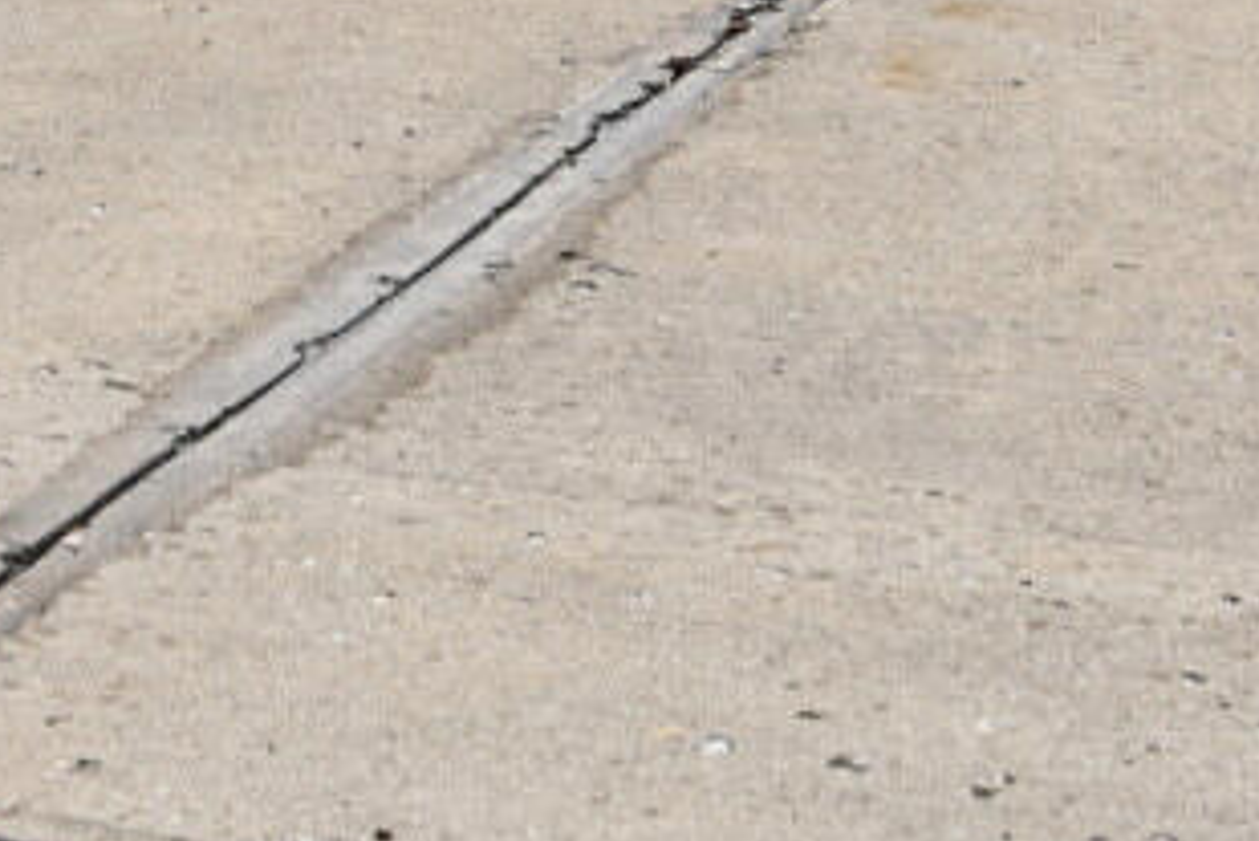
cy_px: -979
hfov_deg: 14.1
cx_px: 292
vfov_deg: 8.8
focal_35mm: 145
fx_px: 5073
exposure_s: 1/320
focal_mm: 30
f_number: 7.1
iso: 100
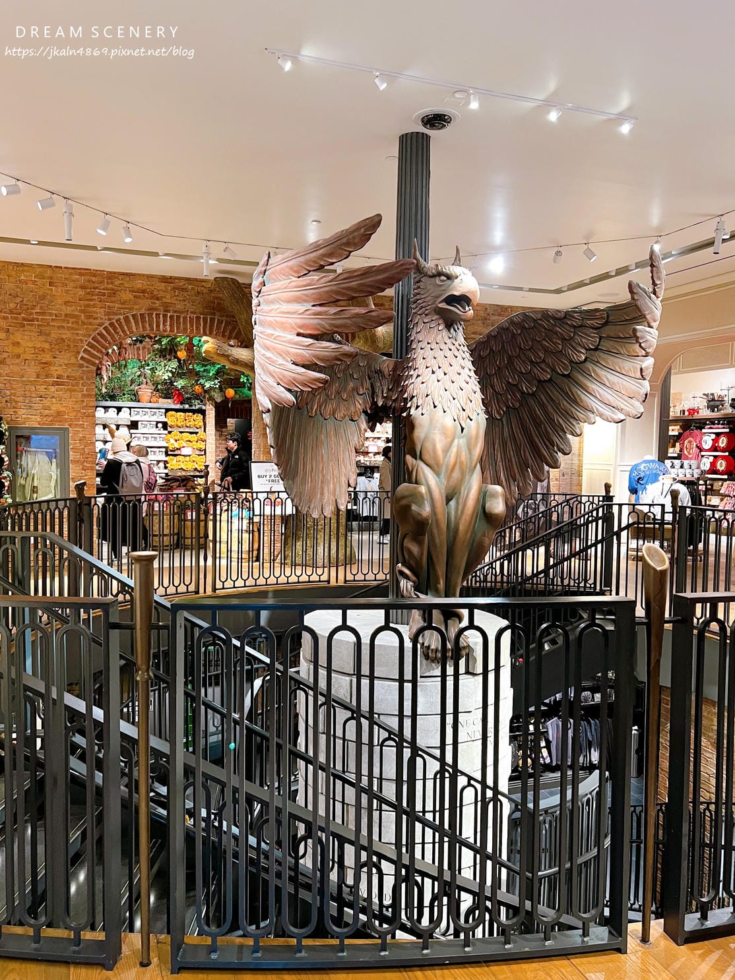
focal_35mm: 28
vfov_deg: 63.5
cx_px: 375
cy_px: 495
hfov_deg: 49.7
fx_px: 793
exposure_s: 1/60
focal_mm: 5.7
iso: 320
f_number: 1.5
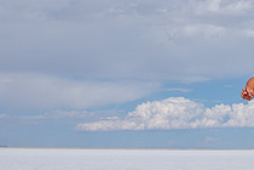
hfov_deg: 24.9
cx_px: 207
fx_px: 564
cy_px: 64
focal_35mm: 80
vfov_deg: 17.0
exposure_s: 1/1250
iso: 250
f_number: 10
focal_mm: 24
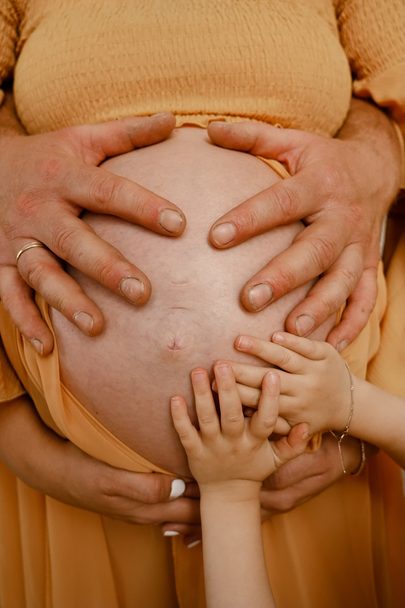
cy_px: 304
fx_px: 569
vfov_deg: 56.2
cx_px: 202
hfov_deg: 39.2
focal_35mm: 34
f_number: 6.3
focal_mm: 33.7
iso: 3200
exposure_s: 1/200
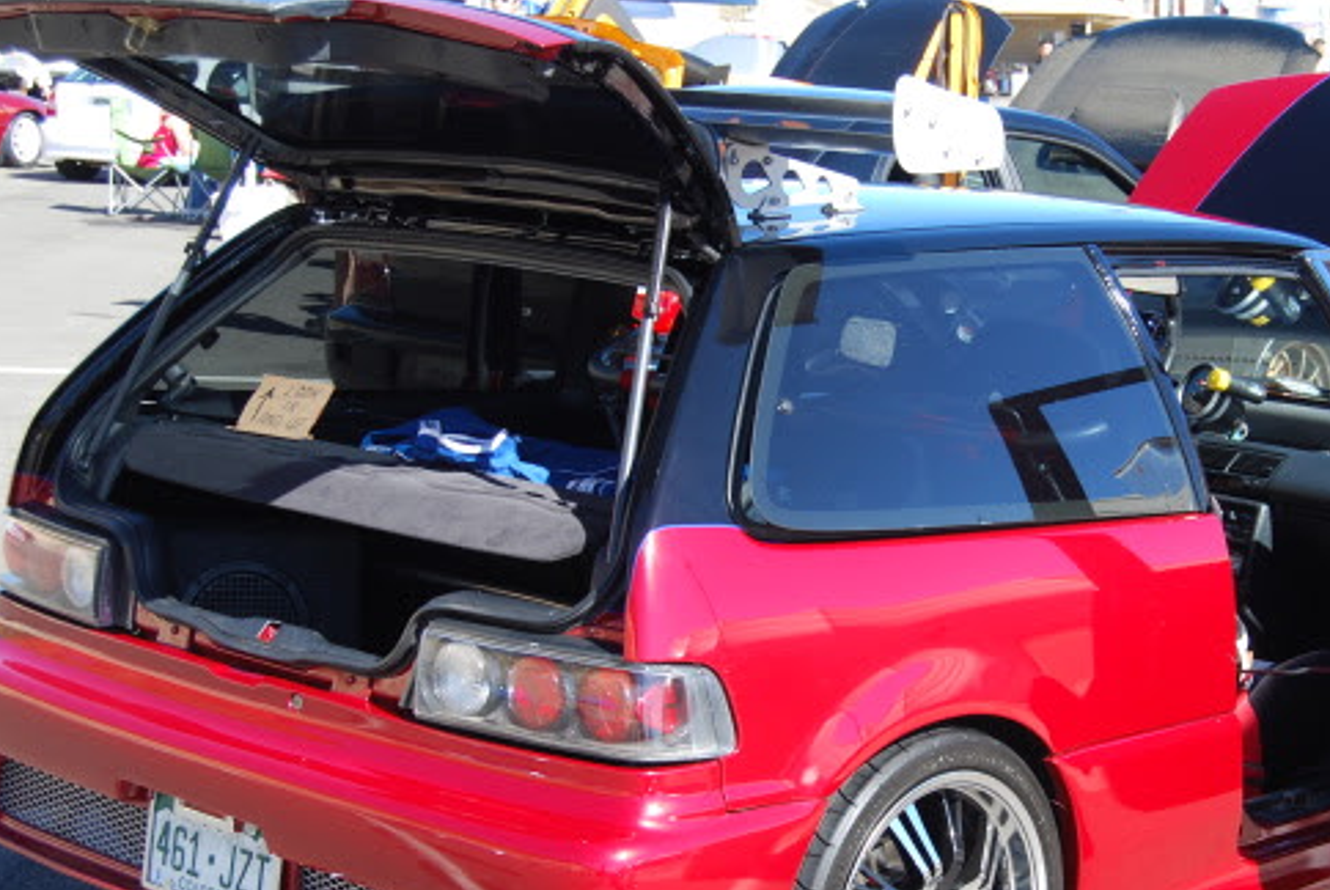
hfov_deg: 26.2
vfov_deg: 17.8
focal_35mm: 77
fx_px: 2842
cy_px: 534
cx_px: 900
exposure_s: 1/125
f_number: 5.6
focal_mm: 31
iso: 100
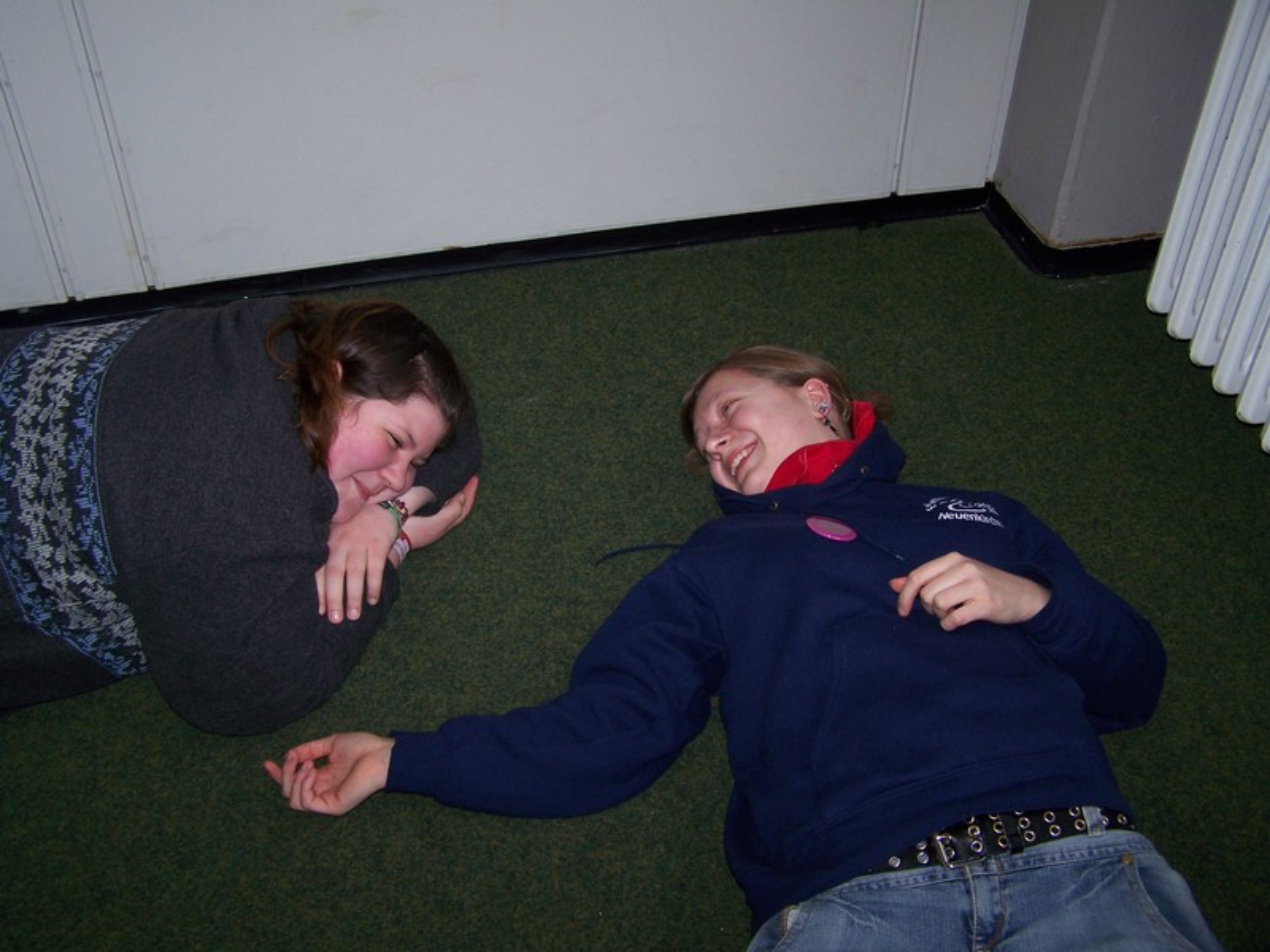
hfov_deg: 49.0
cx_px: 635
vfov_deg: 37.7
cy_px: 476
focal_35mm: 38
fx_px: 1394
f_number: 2.8
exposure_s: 1/60
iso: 80
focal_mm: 6.3
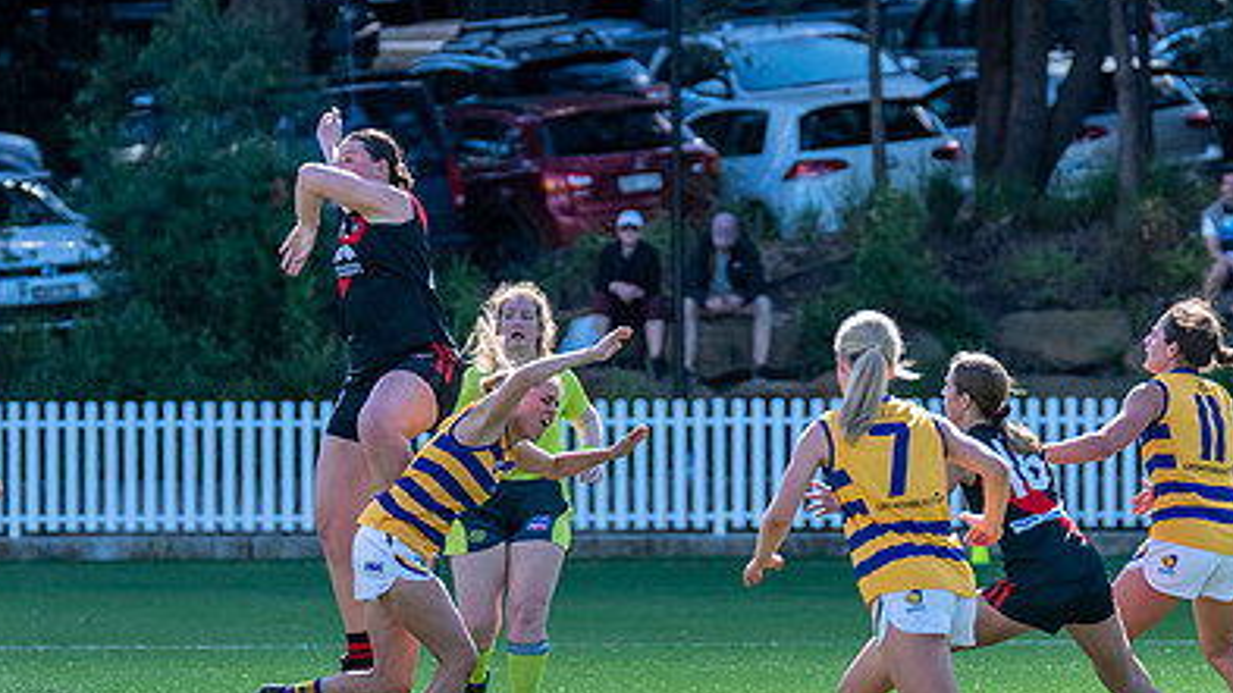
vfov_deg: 2.2
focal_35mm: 558
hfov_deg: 3.9
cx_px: 645
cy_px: 456
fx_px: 18242
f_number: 5.6
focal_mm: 310
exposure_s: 1/2000
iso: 800
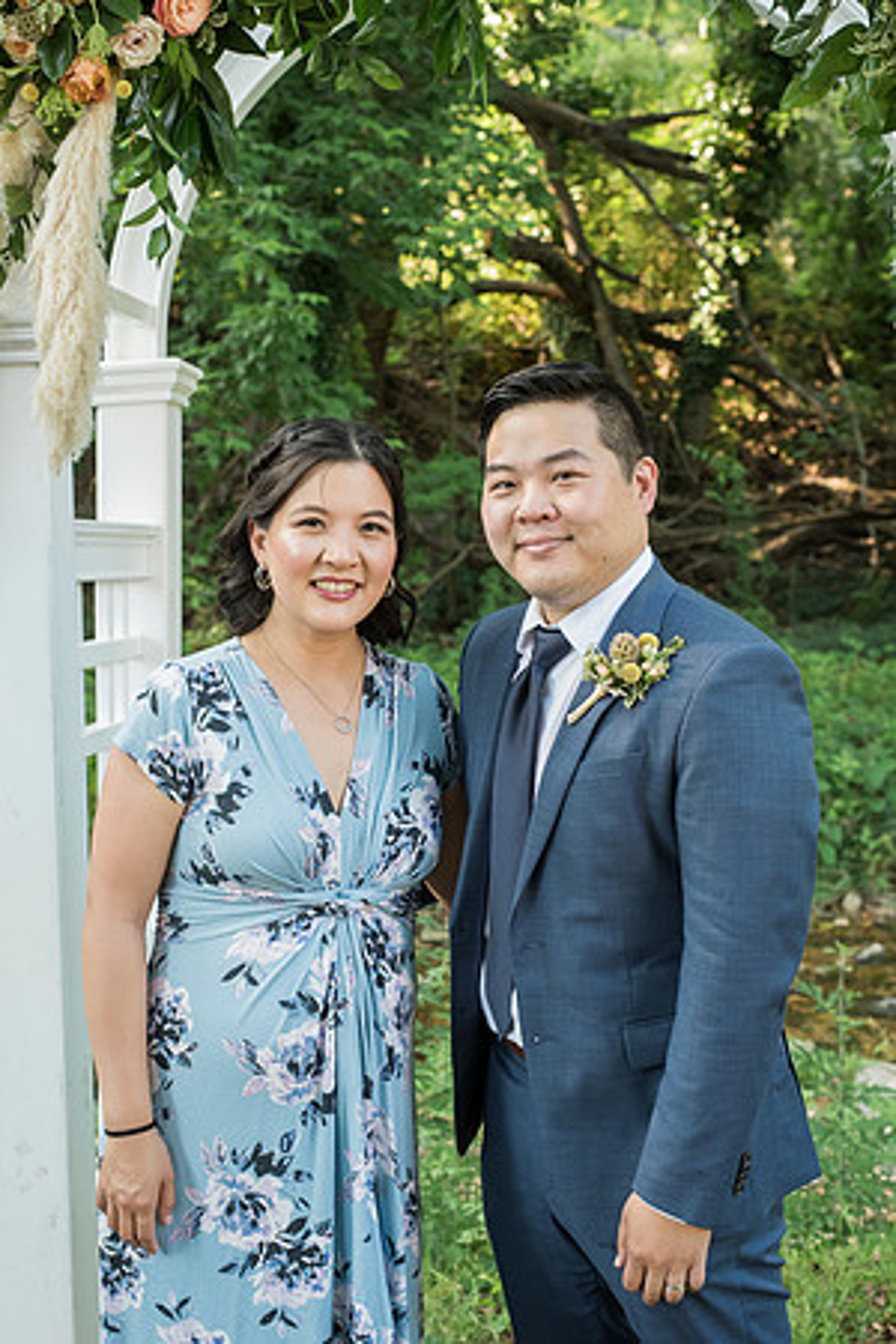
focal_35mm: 50
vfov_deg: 39.6
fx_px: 1867
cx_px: 448
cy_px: 672
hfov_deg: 27.0
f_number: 5.6
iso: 1250
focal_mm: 50
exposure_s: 1/125
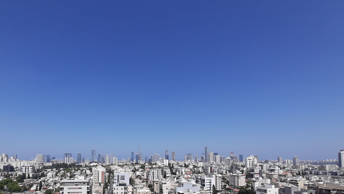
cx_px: 137
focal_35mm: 19
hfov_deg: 88.4
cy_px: 151
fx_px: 173
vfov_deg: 54.9
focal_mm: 1.42
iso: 40
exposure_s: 1/1736
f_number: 2.2
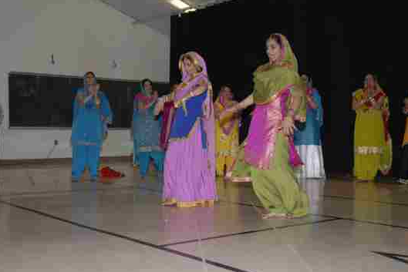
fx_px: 539
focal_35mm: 48
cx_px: 206
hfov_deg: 41.5
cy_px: 137
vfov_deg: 28.4
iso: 100
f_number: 4
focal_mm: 31
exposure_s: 1/60
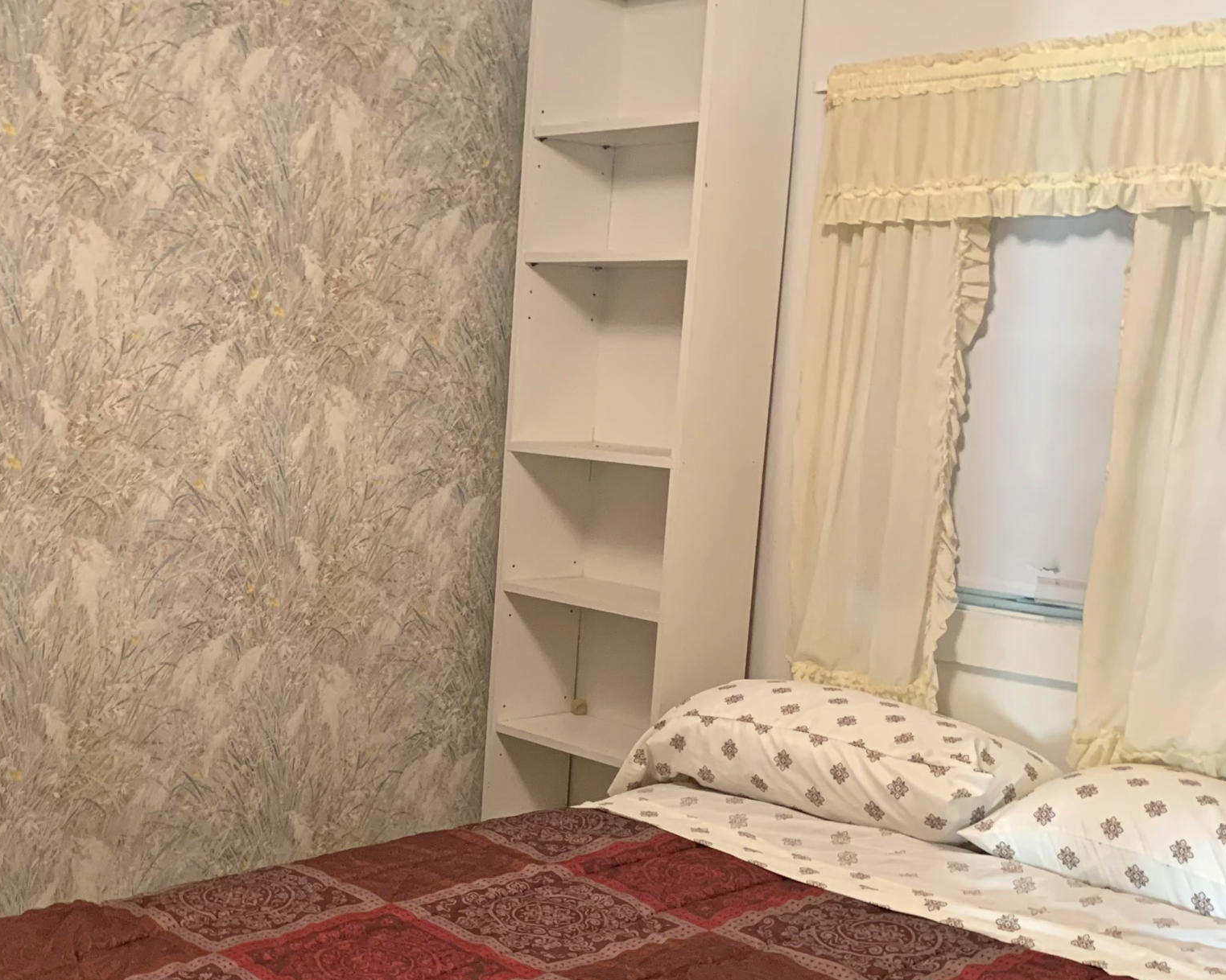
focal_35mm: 50
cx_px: 349
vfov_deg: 30.0
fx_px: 1814
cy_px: 673
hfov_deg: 36.7
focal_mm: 4.25
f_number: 1.8
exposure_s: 1/40
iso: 320
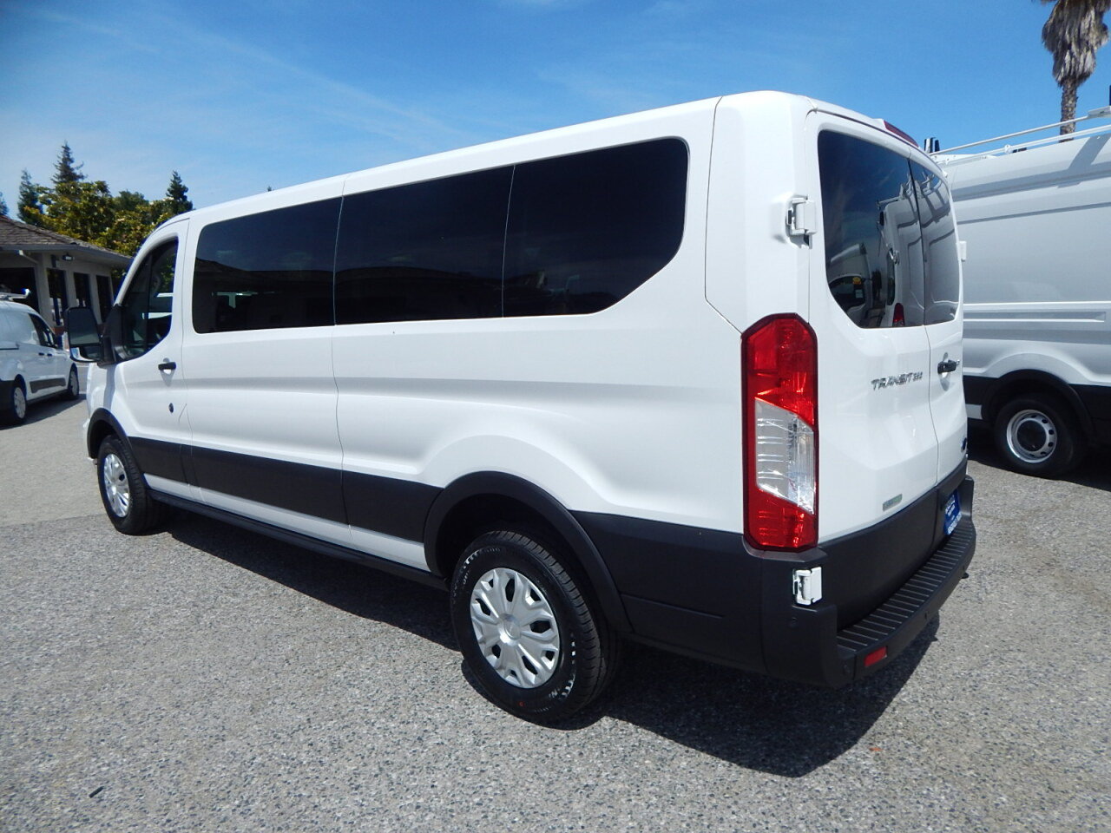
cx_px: 556
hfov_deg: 76.4
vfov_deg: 61.1
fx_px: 706
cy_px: 416
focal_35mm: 22
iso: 125
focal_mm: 4
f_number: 6
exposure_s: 1/1000
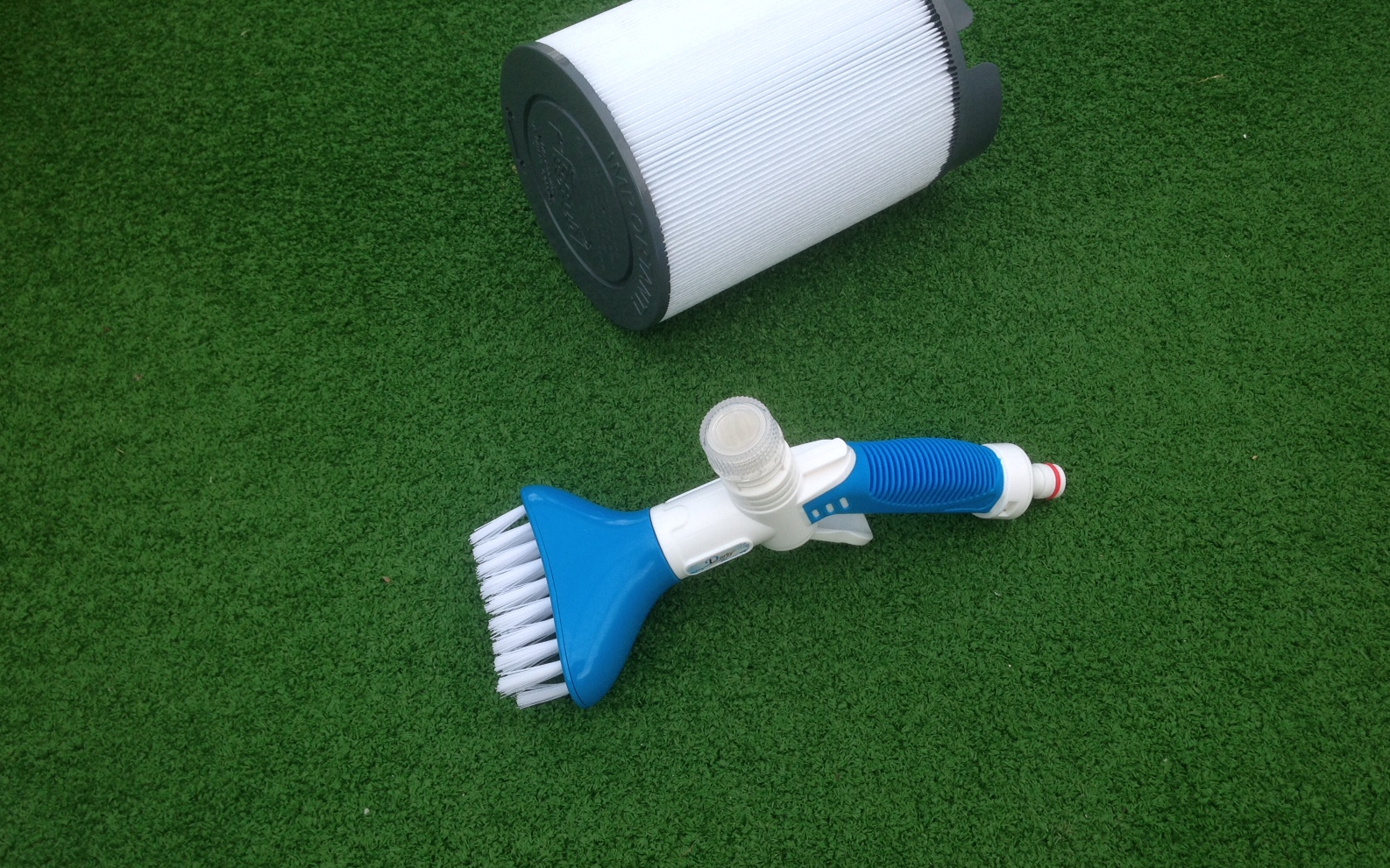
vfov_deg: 35.3
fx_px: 1364
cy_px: 397
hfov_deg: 54.0
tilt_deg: -51.4
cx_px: 713
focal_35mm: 36
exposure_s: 1/199
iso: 50
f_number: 2.4
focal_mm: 4.12
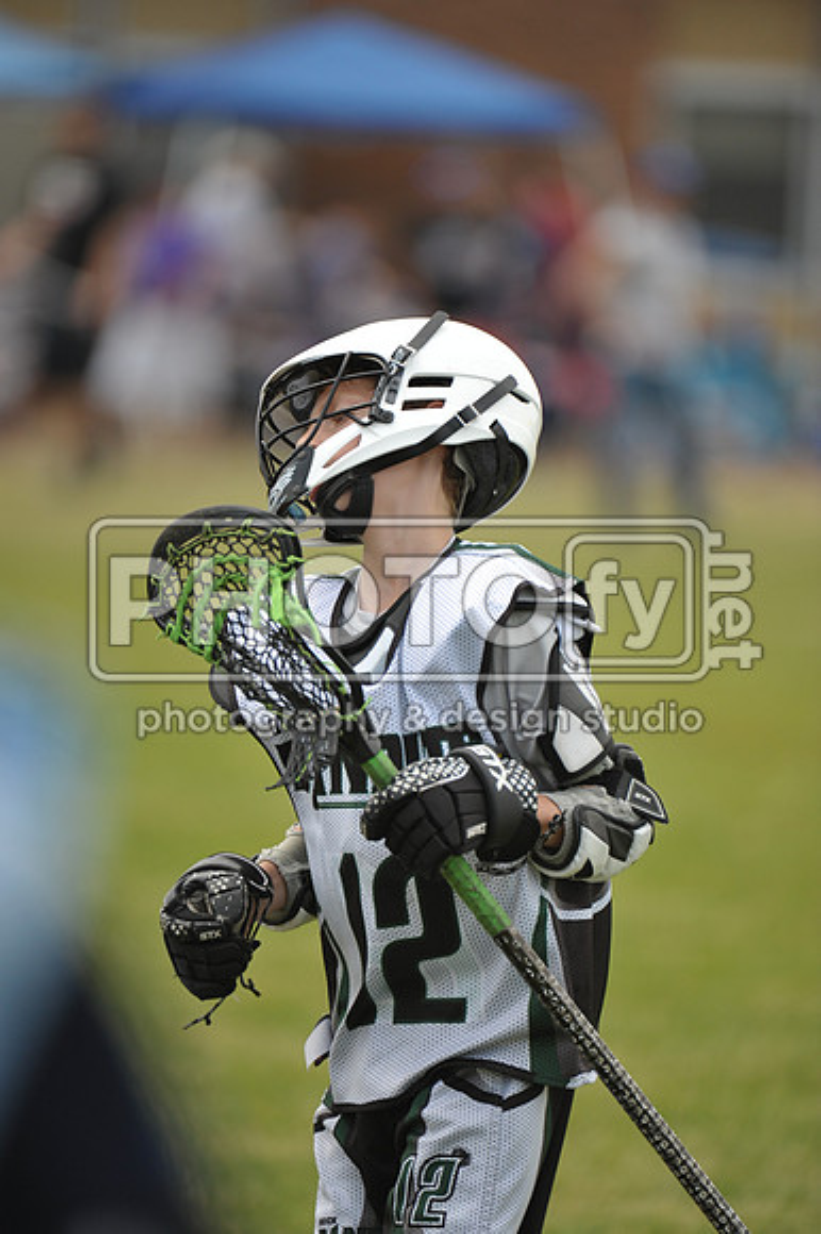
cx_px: 410
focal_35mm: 400
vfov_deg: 5.2
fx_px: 13699
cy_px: 617
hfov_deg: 3.4
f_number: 4
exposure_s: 1/2500
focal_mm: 400
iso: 800
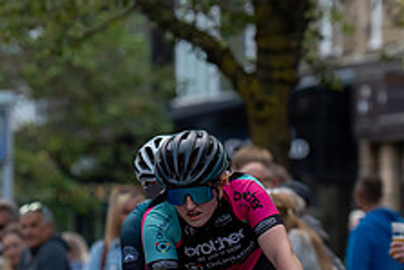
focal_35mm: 477
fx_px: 5356
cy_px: 208
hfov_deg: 4.3
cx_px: 155
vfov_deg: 2.9
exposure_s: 1/800
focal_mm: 133
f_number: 3.2
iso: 640
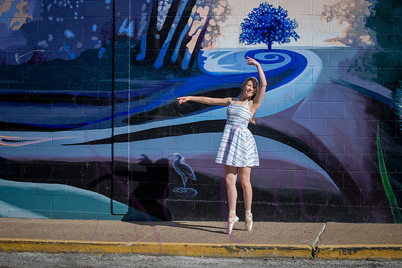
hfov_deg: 25.4
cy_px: 134
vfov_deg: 17.1
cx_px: 201
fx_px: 894
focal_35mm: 80
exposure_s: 1/1000
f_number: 9
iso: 400
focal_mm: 80
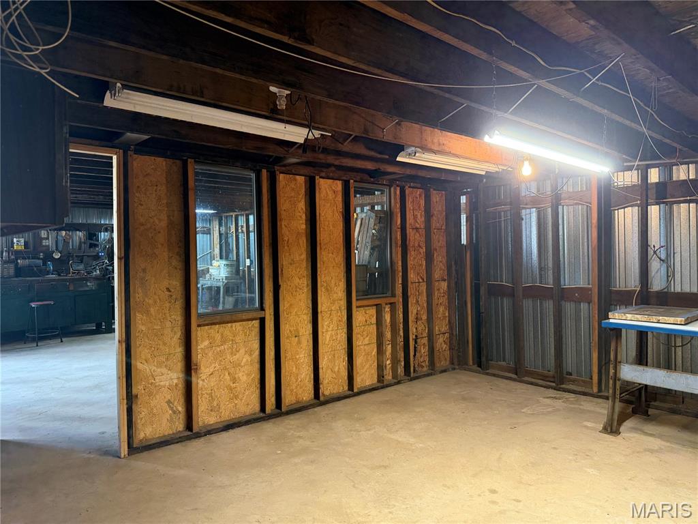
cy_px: 262
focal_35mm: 24
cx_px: 349
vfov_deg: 56.8
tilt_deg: -0.4
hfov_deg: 71.6
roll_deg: +2.1
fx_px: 484
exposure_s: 1/60
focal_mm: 6.76
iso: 250
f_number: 1.78
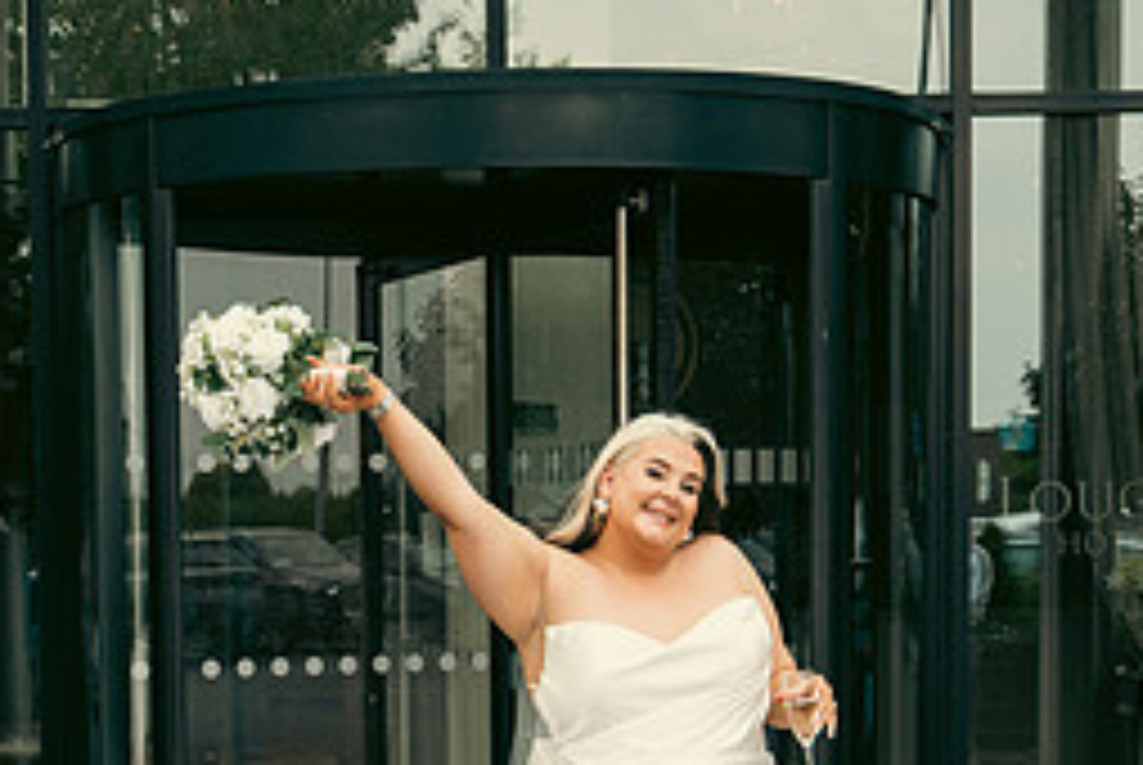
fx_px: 2829
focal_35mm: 89
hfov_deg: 22.8
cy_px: 704
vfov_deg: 15.2
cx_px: 486
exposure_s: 1/250
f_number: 5
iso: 200
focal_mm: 39
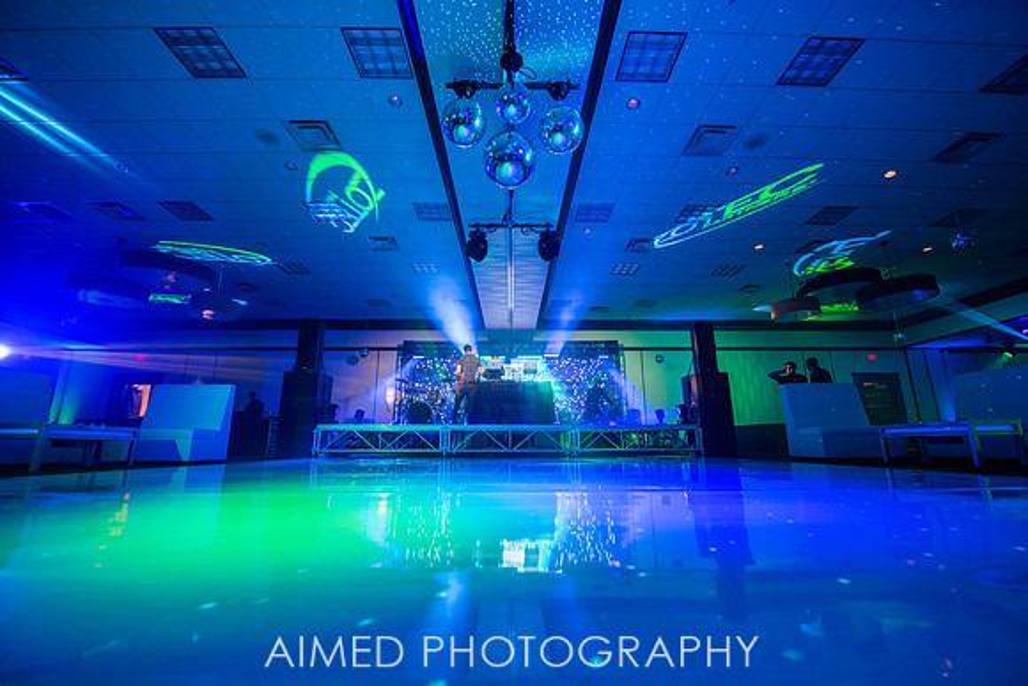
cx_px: 518
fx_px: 405
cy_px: 343
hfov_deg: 103.5
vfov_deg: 80.5
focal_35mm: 14
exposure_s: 1/200
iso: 1000
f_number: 4
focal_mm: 14
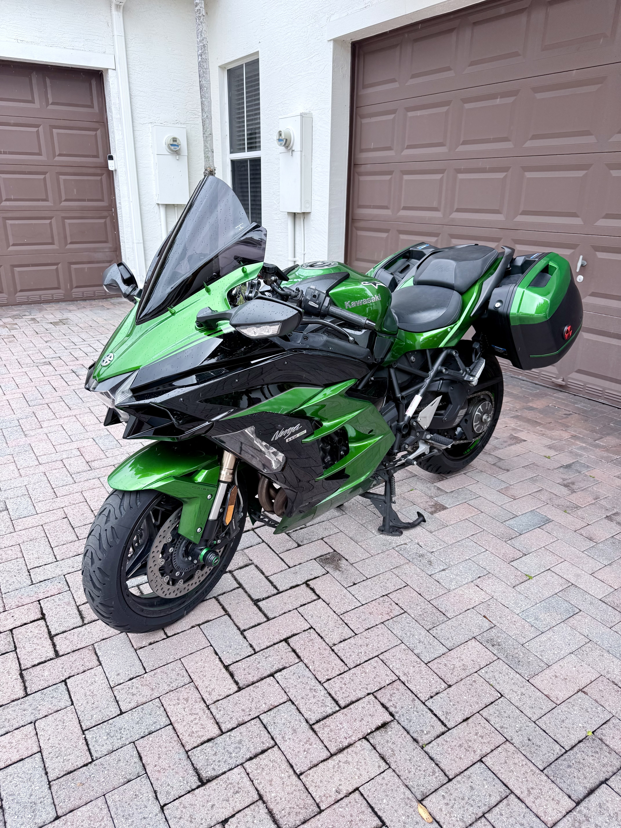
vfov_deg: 71.6
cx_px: 310
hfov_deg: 56.8
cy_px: 414
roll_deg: -0.4
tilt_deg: -20.6
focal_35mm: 24
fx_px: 574
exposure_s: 1/547
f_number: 1.78
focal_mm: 6.76
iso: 80
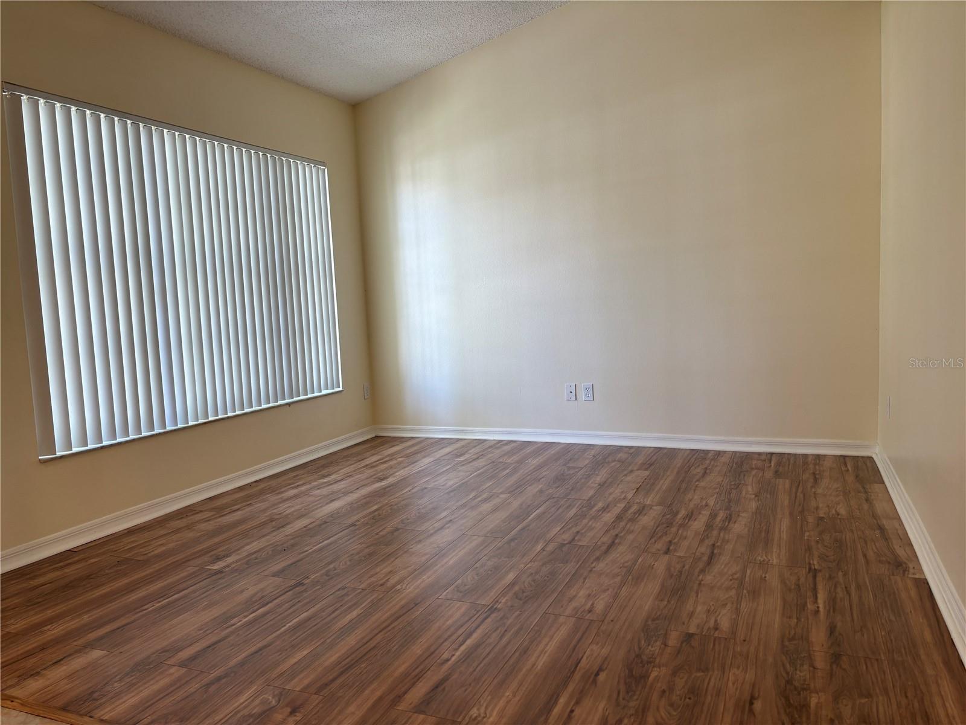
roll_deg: +2.2
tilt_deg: -4.8
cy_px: 362
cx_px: 483
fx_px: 726
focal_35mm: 26
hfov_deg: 67.3
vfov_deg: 53.1
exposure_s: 1/120
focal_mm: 5.96
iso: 80
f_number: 1.6
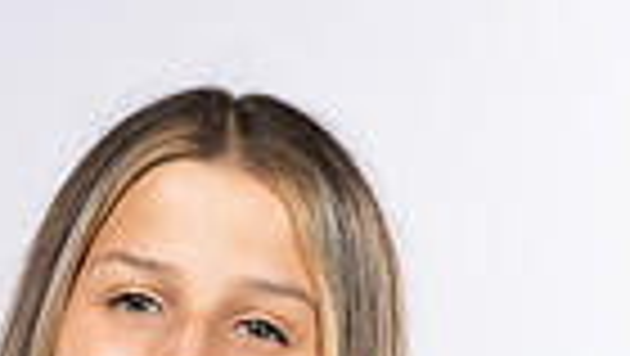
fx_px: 3377
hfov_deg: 10.6
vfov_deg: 5.7
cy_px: 964
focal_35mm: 202
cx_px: 45
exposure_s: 1/250
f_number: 5.6
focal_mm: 60
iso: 160
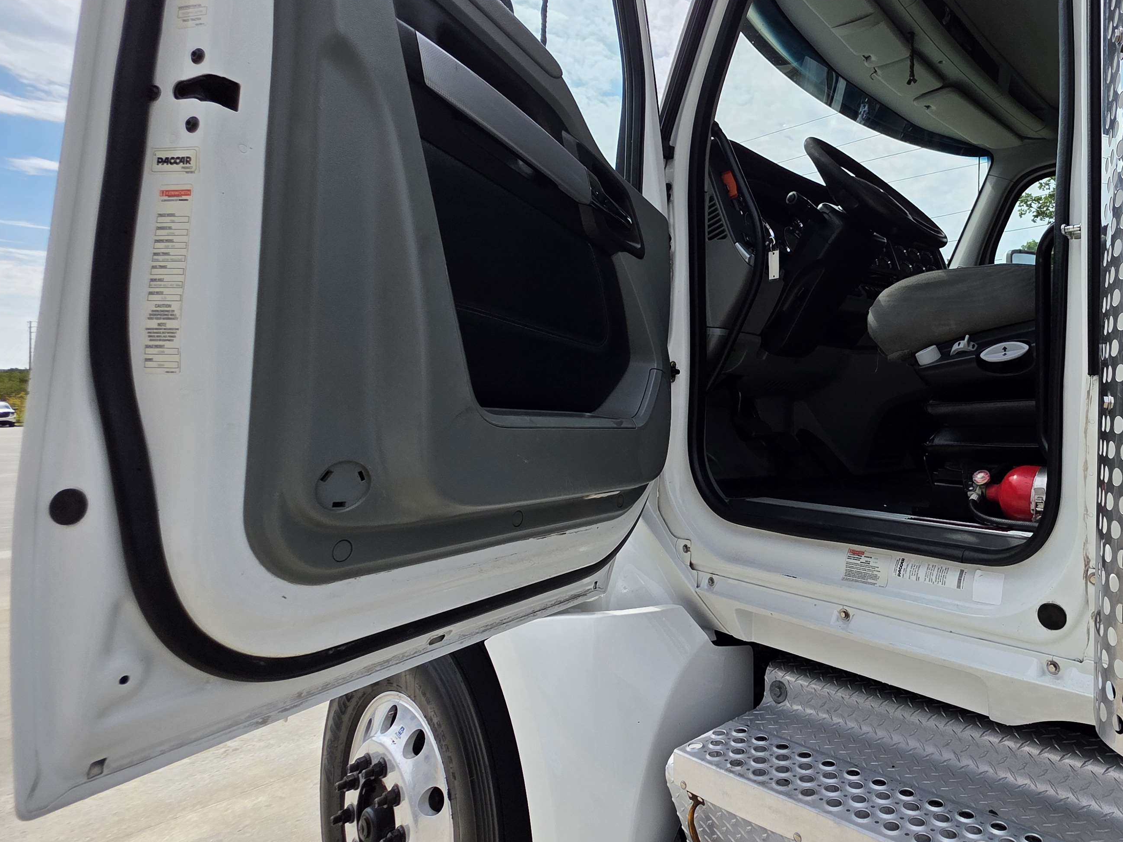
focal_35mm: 20
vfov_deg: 65.8
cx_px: 809
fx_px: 649
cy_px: 372
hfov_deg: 77.1
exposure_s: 1/2969
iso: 40
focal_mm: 2.2
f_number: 1.9
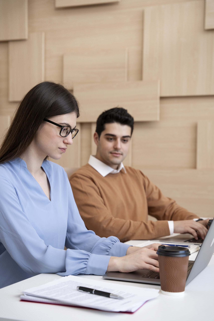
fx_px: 549
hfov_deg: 22.1
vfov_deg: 32.6
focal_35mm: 62
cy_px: 160
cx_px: 107
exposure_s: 1/160
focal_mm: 61.6
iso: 1000
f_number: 4
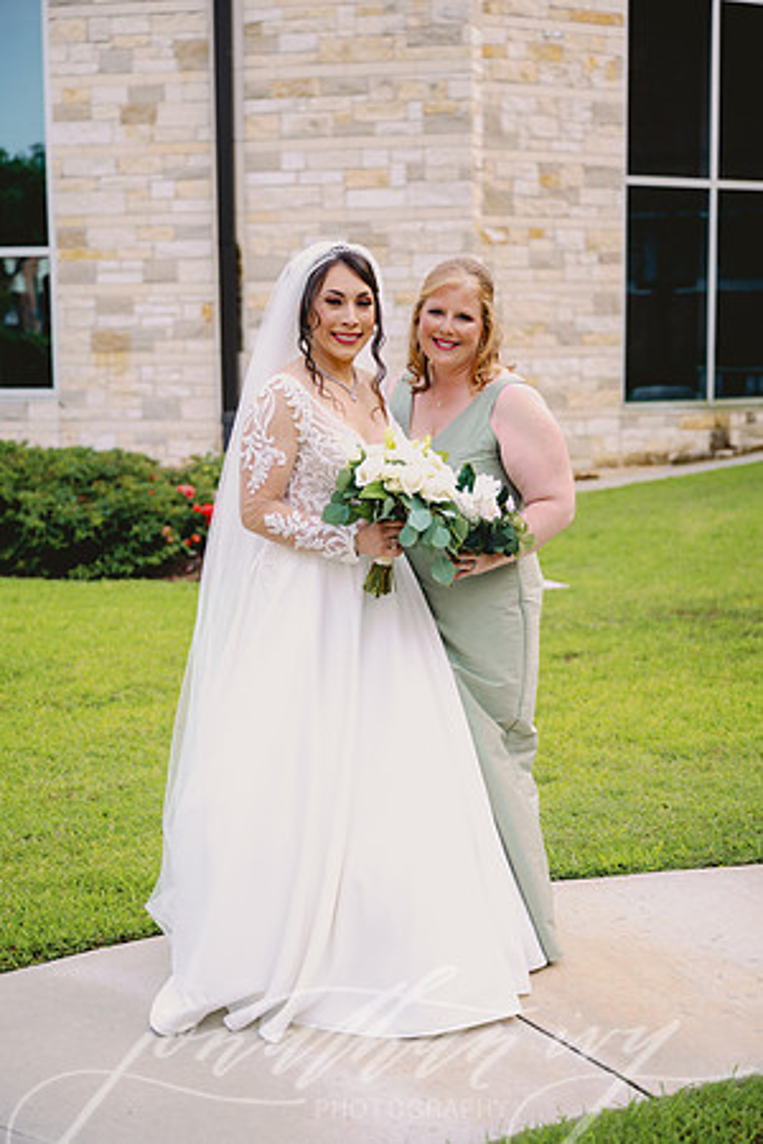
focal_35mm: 57
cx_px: 382
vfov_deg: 35.1
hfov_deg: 23.8
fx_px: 1812
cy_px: 572
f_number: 2.8
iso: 80
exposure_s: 1/200
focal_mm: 57
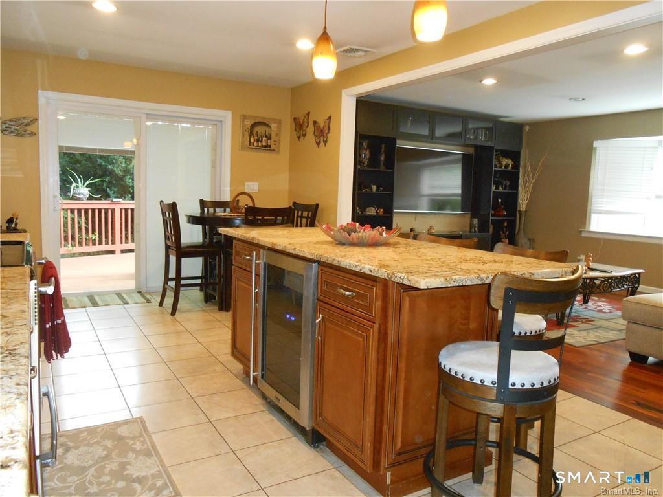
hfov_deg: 67.3
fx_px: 498
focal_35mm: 26
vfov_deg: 53.1
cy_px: 248
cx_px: 332
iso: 500
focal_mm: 4.6
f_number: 3.5
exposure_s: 1/25
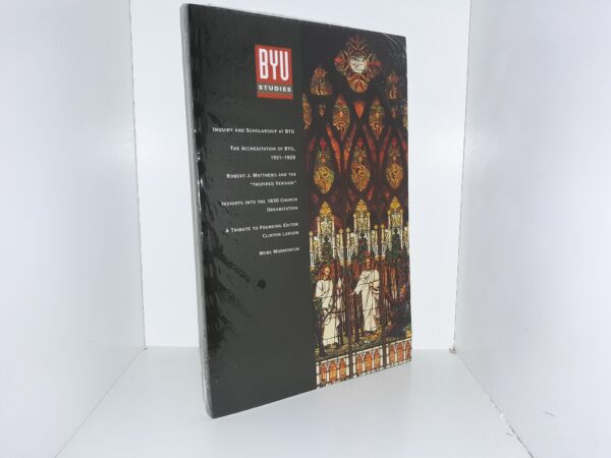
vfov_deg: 49.7
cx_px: 306
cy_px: 229
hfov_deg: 63.4
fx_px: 494
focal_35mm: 28
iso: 50
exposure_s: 1/120
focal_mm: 3.7
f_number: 1.7
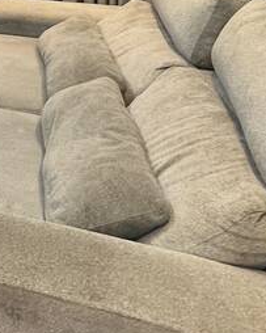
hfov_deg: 21.3
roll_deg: +1.7
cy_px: -118
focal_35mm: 54
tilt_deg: -2.2
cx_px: -180
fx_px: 532
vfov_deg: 27.8
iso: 160
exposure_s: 1/60
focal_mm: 1.57
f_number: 1.8
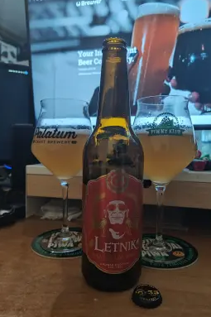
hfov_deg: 51.2
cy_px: 159
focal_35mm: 25
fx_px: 220
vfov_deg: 71.5
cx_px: 114
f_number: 1.88
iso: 472
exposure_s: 1/12
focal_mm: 5.56
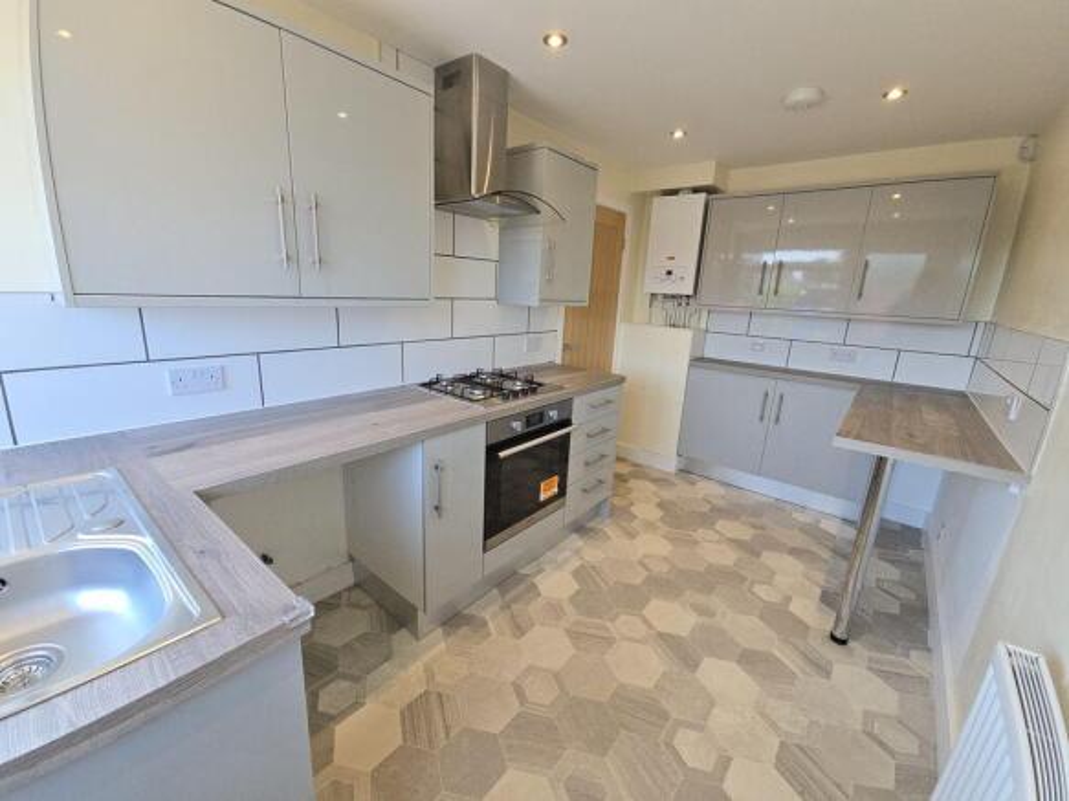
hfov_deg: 106.2
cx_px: 534
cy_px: 400
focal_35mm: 13
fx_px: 401
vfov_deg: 89.9
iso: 80
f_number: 2.2
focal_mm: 2.2
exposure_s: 1/100
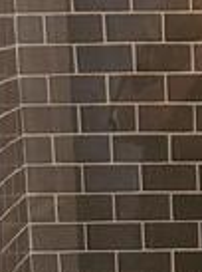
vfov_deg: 9.9
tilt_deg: -9.4
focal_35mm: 195
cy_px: 365
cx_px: 297
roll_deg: -0.1
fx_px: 1524
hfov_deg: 7.5
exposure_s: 1/60
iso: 125
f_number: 1.5
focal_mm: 5.7
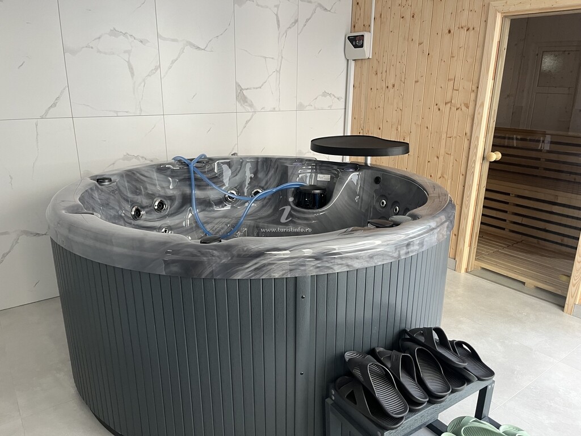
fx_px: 436
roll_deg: -0.3
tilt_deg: -16.5
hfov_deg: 67.3
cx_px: 290
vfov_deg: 53.1
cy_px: 218
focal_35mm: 26
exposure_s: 1/75
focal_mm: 5.1
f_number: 1.6
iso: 125
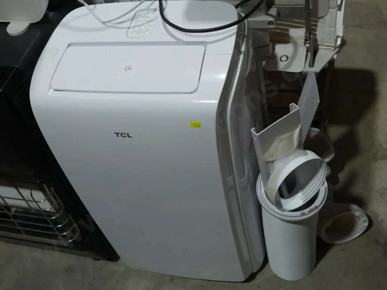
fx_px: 492
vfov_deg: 32.9
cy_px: 145
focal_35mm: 44
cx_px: 194
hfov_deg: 42.9
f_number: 4.7
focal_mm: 22
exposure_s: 1/125
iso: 200
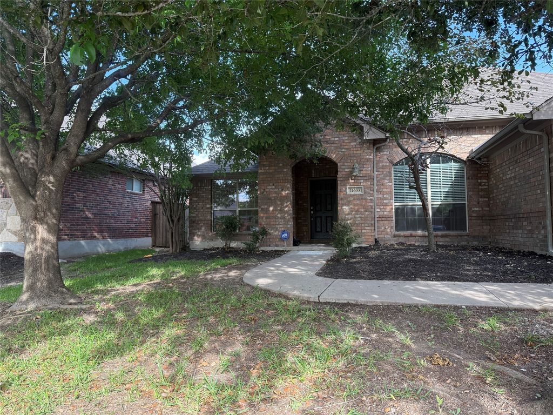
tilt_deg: +2.6
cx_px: 276
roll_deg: +0.4
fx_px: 383
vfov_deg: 56.8
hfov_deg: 71.6
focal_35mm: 24
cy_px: 208
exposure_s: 1/473
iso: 100
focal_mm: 6.76
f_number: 1.78
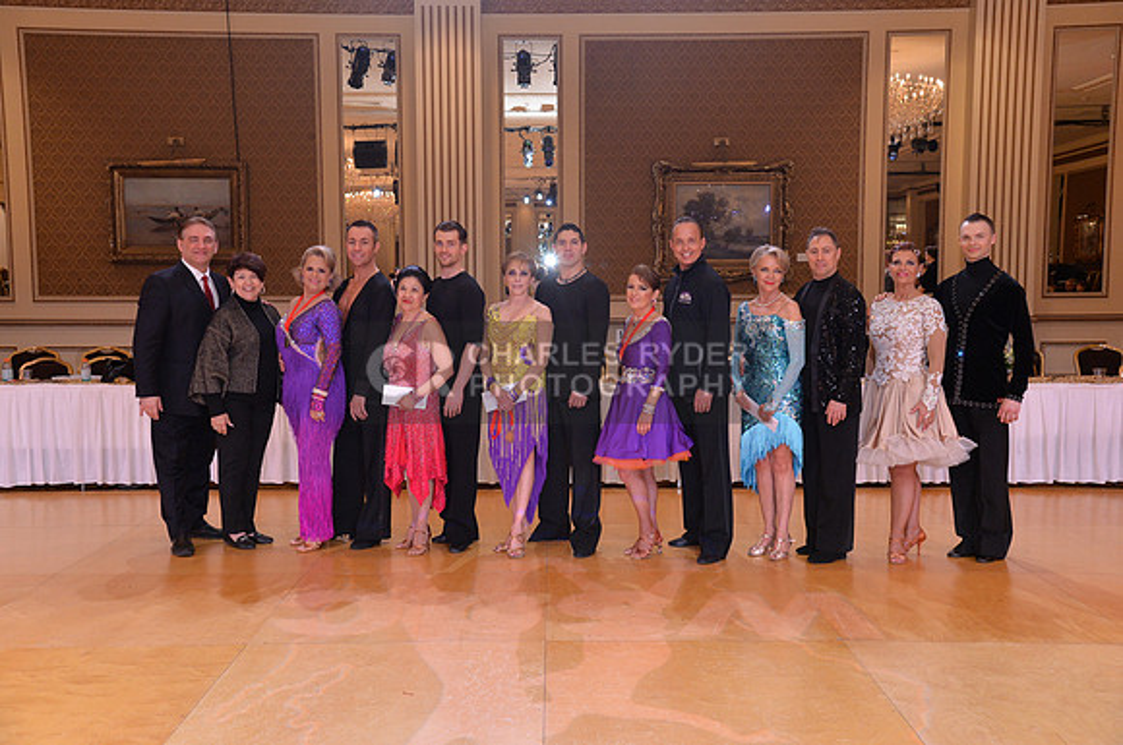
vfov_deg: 33.3
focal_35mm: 40
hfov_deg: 48.5
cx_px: 562
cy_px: 372
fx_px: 1246
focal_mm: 40
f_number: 5.6
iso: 1600
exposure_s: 1/250
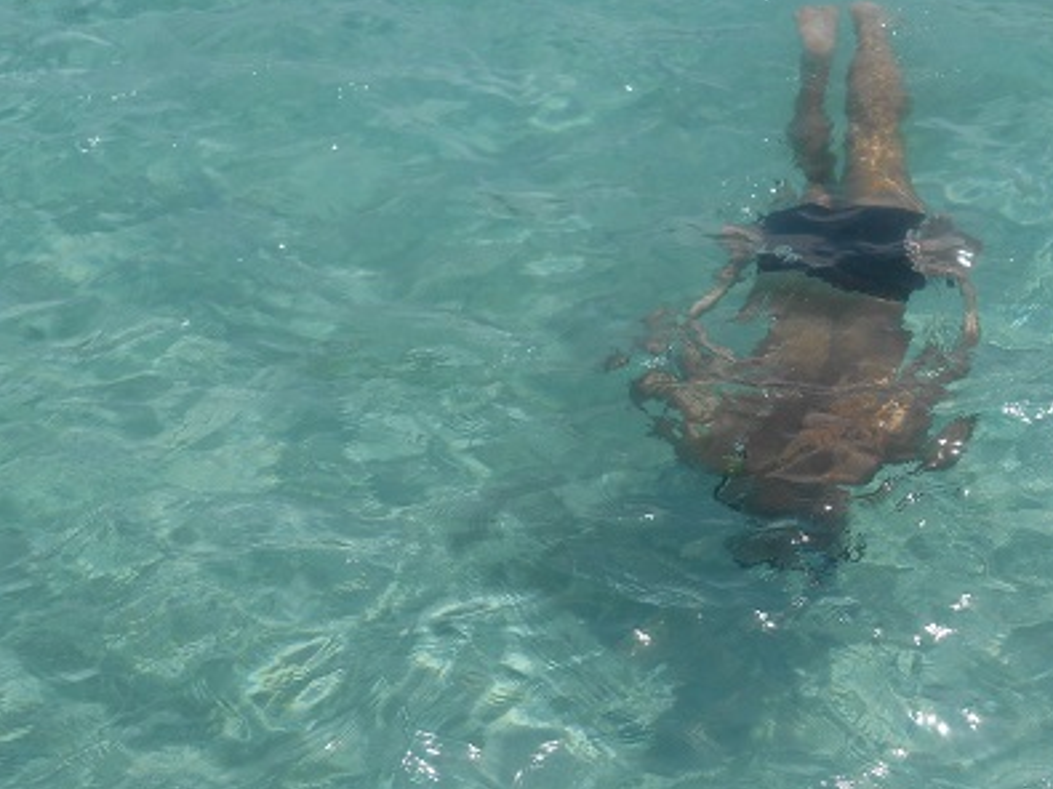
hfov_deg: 20.7
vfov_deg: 15.7
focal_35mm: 94
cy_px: 364
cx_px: 781
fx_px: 2859
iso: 80
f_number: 4.2
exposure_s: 1/1250
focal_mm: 9.5
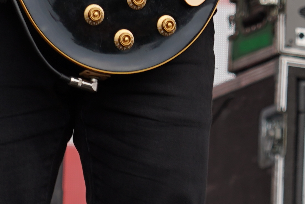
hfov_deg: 5.2
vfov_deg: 3.5
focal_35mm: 393
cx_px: 334
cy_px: -194
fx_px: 3330
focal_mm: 72
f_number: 4.5
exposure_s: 1/200
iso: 100
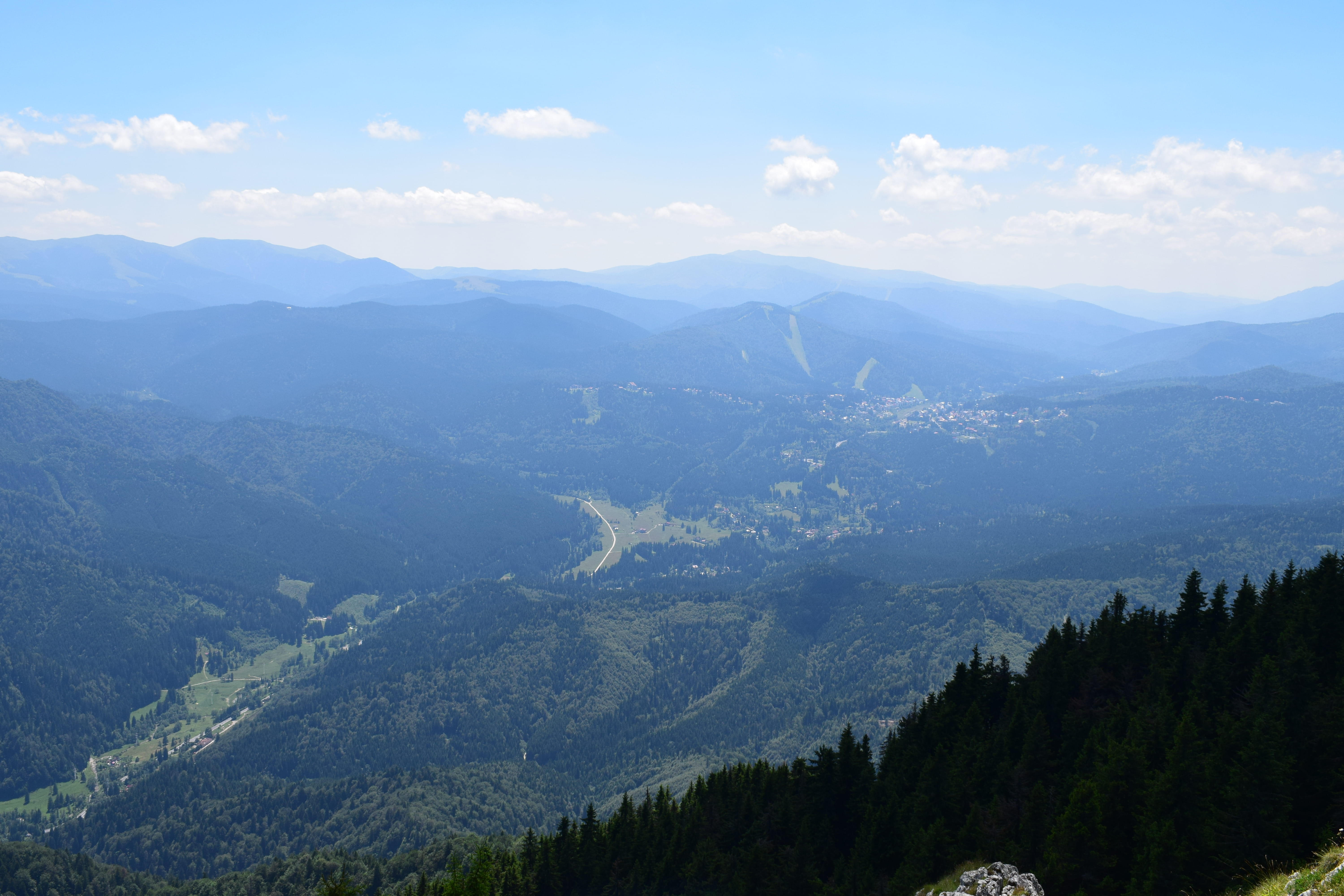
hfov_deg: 51.3
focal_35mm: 38
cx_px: 672
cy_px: 448
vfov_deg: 35.5
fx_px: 1400
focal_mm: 25
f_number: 11
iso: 360
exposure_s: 1/500
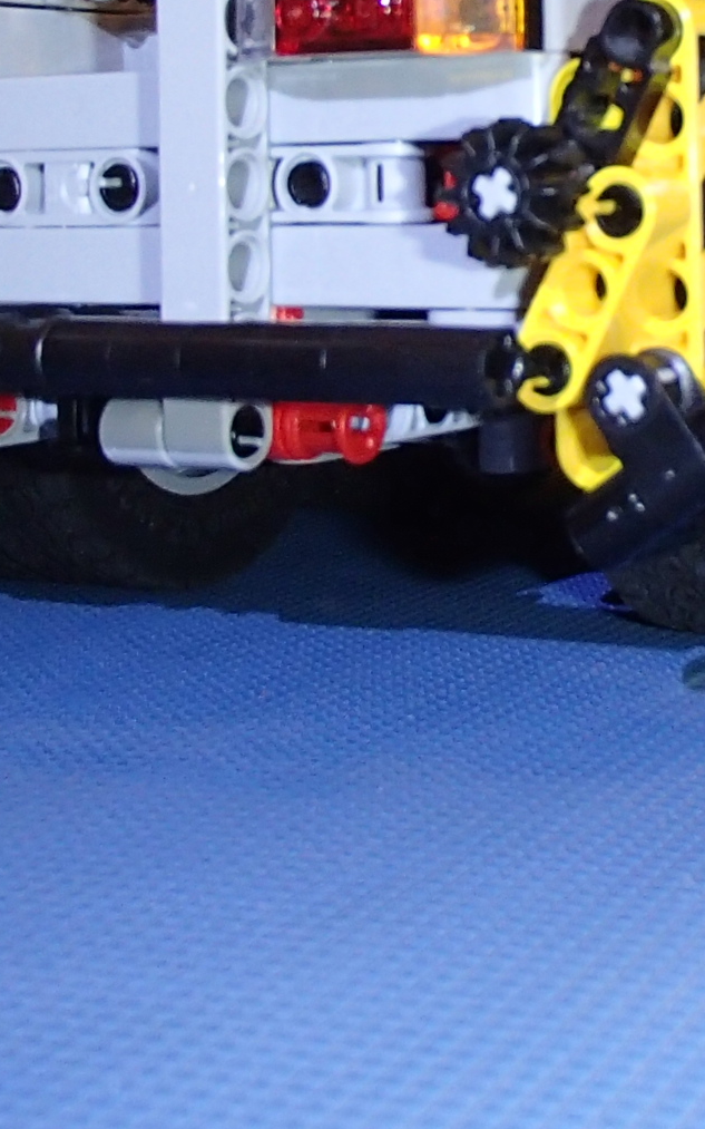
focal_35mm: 75
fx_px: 2306
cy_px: 135
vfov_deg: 26.7
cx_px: 758
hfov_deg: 16.9
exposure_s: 1/30
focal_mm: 5
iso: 400
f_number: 3.9
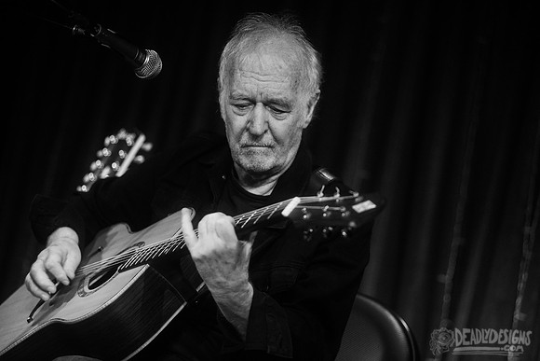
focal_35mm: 116
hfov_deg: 17.6
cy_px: 180
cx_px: 270
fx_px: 1740
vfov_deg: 11.8
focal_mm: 116
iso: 2500
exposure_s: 1/200
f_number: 3.2
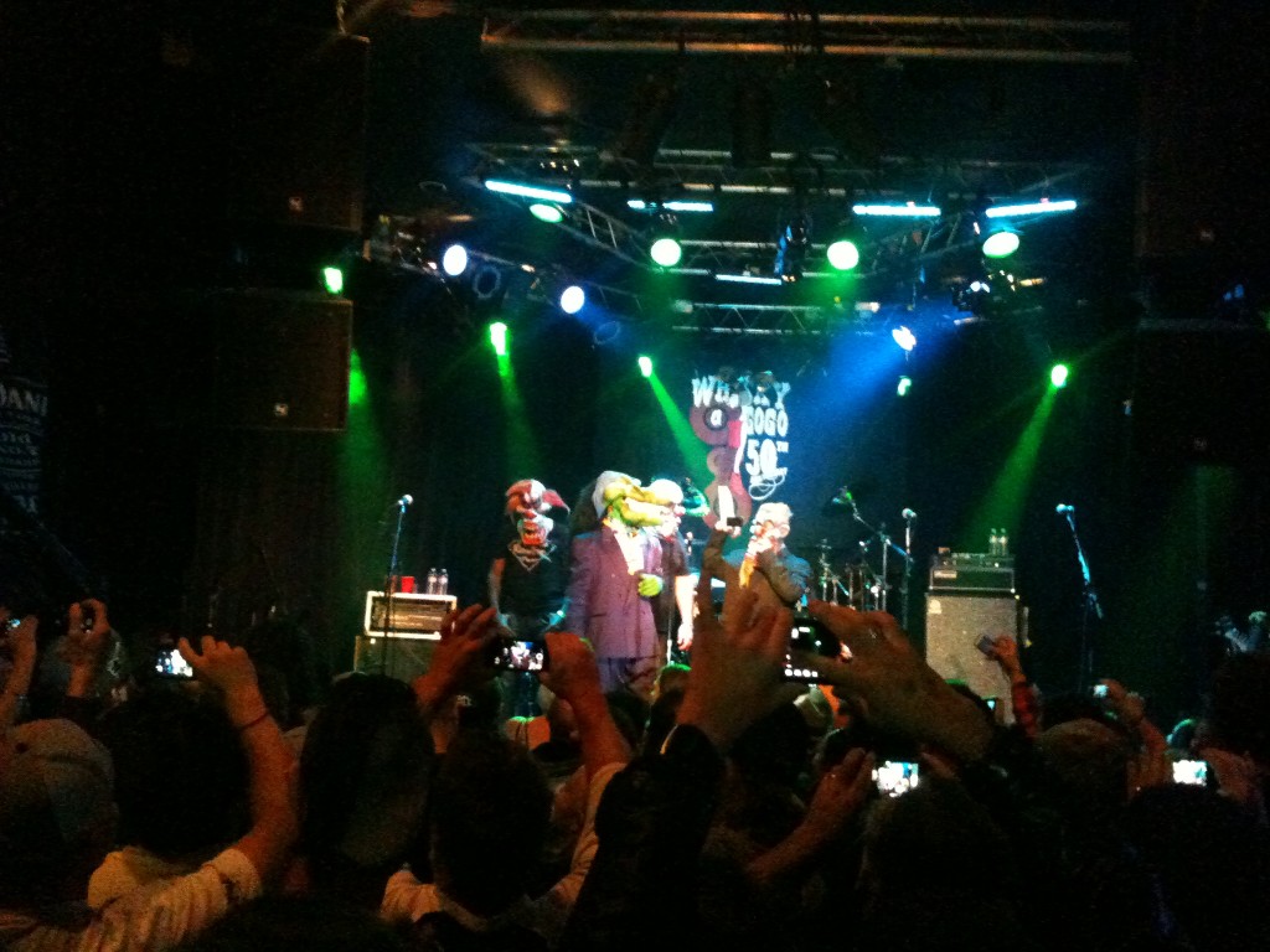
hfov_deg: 52.6
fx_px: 1284
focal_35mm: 35
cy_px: 476
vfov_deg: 40.7
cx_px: 635
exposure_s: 1/10
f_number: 2.8
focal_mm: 3.85
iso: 1000
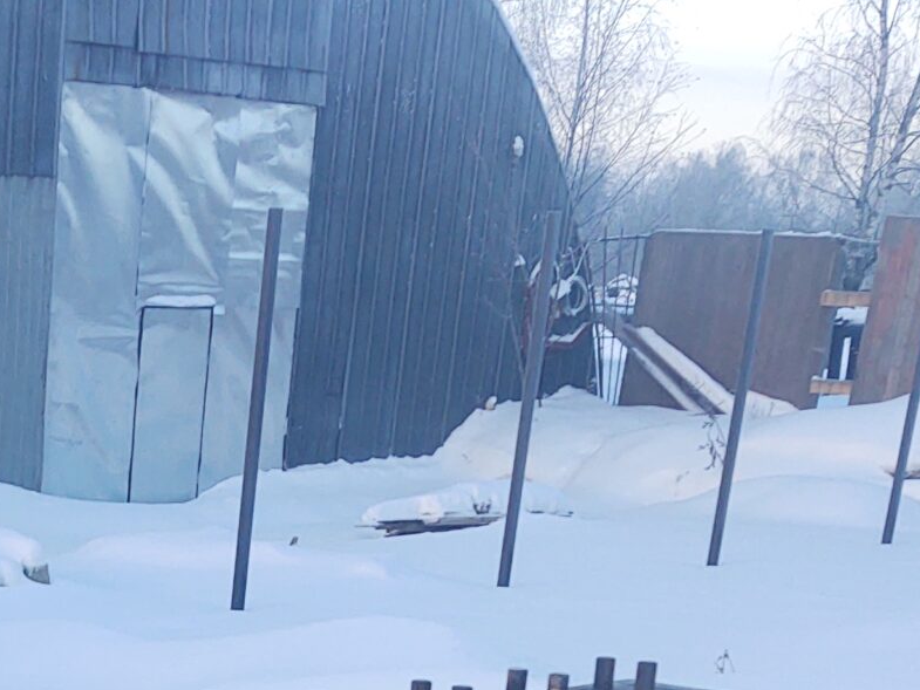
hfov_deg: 21.3
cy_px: 1123
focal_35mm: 88
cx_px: -46
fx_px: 2339
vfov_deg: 15.2
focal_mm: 4.75
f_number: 1.7
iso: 100
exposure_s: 1/432
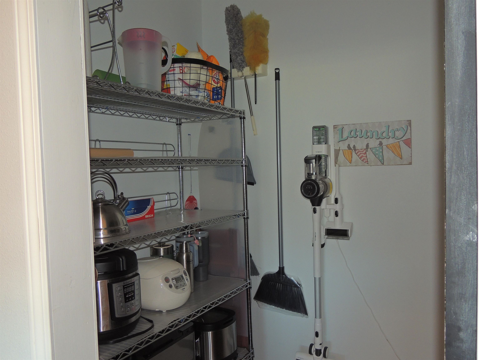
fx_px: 416
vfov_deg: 46.8
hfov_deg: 60.0
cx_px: 240
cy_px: 180
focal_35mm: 30
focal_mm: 5.3
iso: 200
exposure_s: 1/30
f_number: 3.1
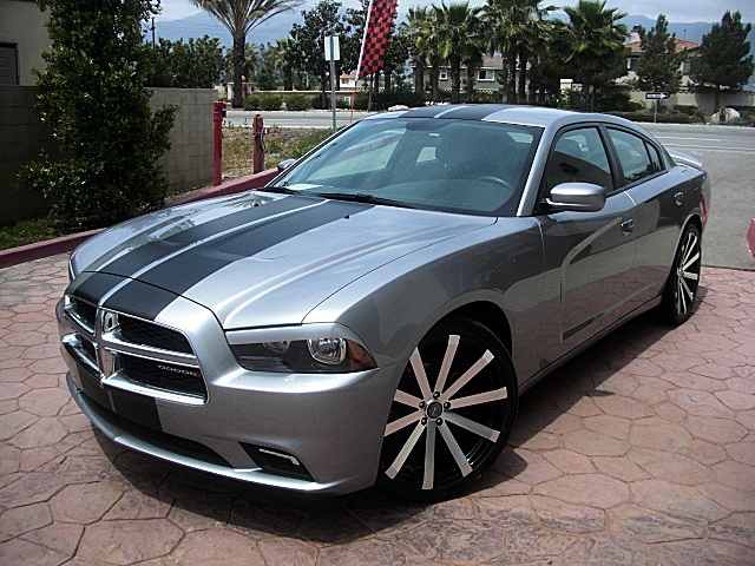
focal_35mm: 36
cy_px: 283
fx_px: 785
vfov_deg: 39.7
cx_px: 378
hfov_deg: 51.4
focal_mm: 6.3
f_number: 2.8
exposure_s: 1/800
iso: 50
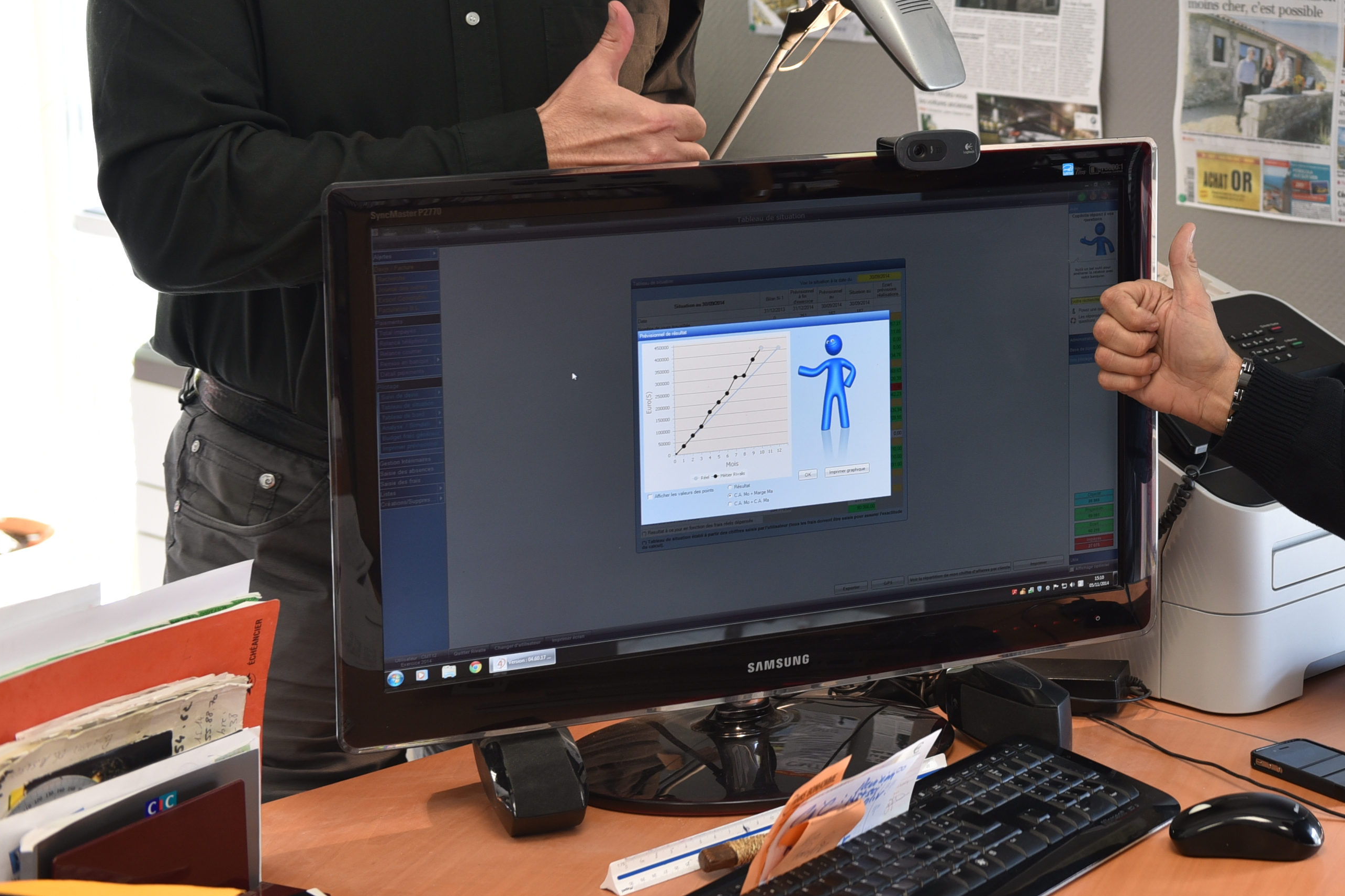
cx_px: 1131
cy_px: 209
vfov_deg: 17.2
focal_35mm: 79
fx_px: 2951
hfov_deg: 25.1
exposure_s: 1/60
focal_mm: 45
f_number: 4
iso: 400
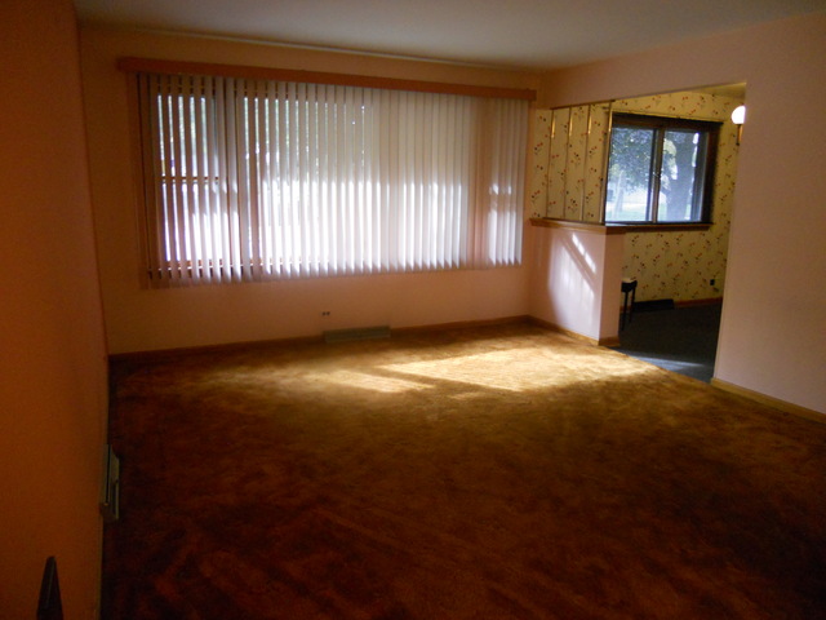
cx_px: 413
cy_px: 310
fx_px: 644
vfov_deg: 51.4
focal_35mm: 27
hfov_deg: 65.3
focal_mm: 4.9
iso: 400
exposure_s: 1/50
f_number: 3.2
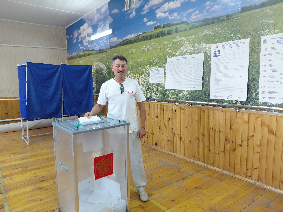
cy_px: 106
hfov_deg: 69.4
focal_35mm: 25
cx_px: 142
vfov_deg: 54.9
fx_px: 204
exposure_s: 1/50.1
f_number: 1.8
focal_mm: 4.69
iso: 125
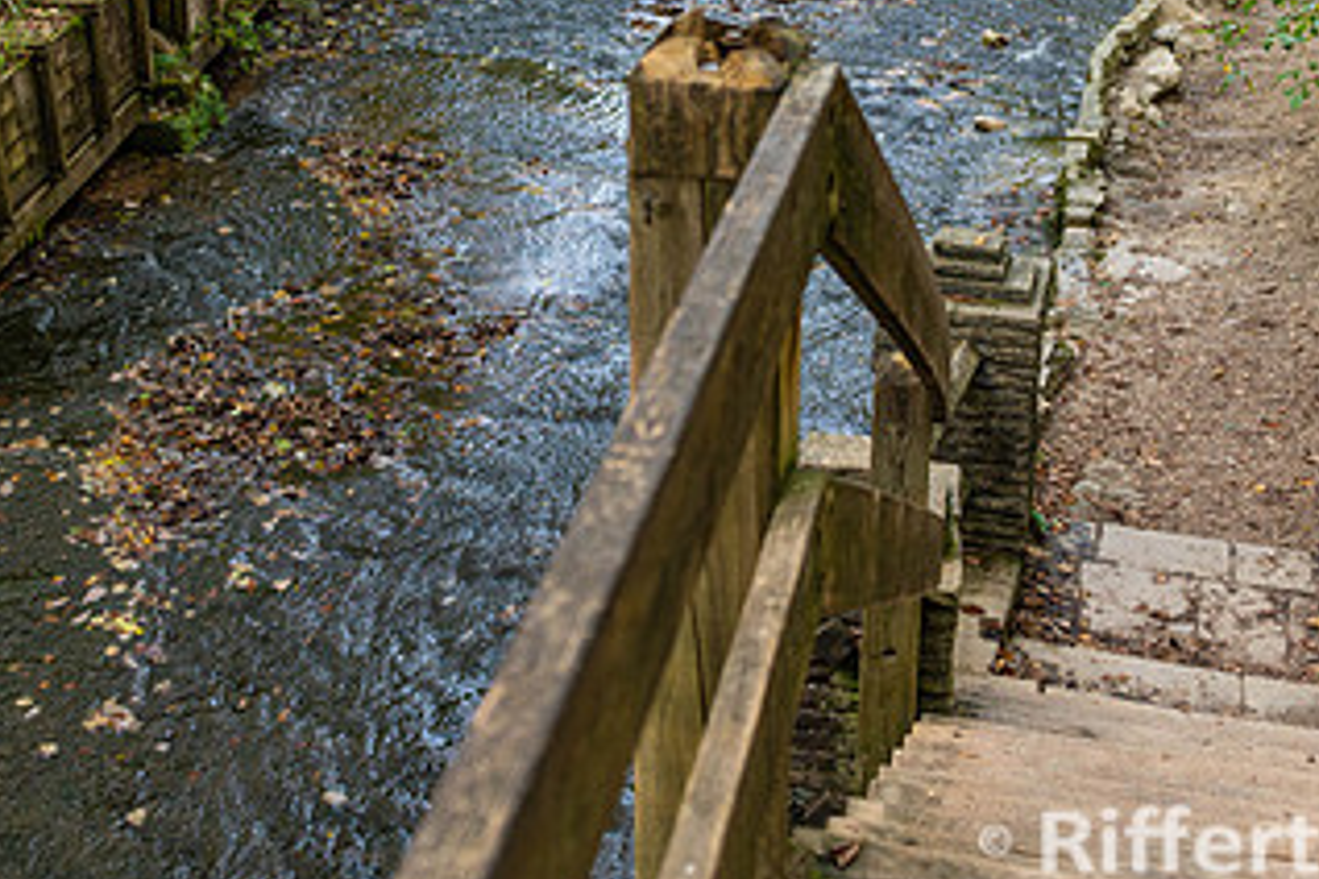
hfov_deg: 38.9
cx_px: 701
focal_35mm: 51
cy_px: 114
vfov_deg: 25.8
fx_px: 1868
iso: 720
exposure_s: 1/160
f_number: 3.5
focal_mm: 28
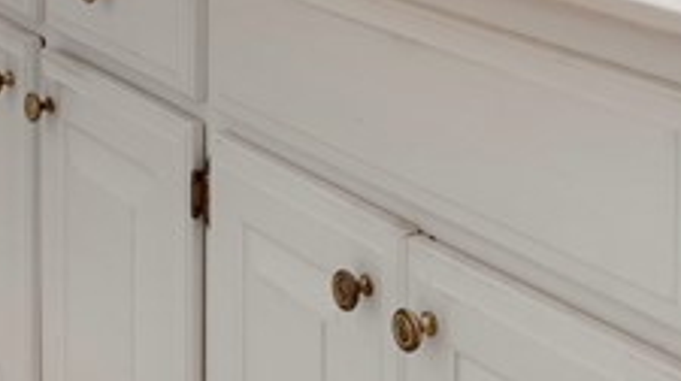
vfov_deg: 12.6
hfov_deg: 24.7
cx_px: 433
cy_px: -336
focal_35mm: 86
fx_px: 1551
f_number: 6.3
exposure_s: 1/2.5
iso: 100
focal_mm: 17
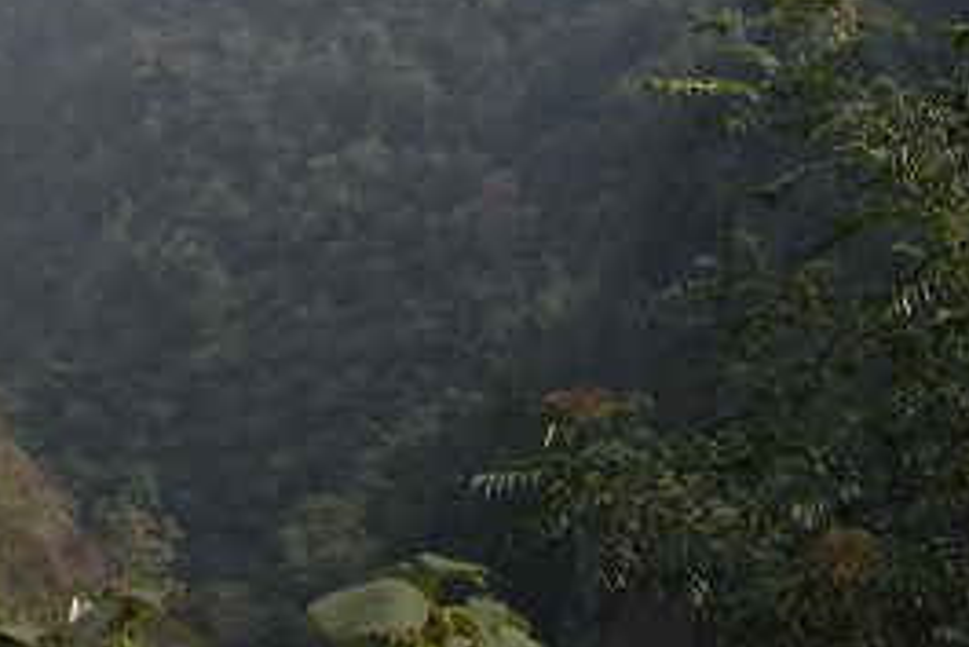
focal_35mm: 113
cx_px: 190
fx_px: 3043
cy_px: -358
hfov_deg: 17.9
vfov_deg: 11.6
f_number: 3.5
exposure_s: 1/455
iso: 64
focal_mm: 6.3
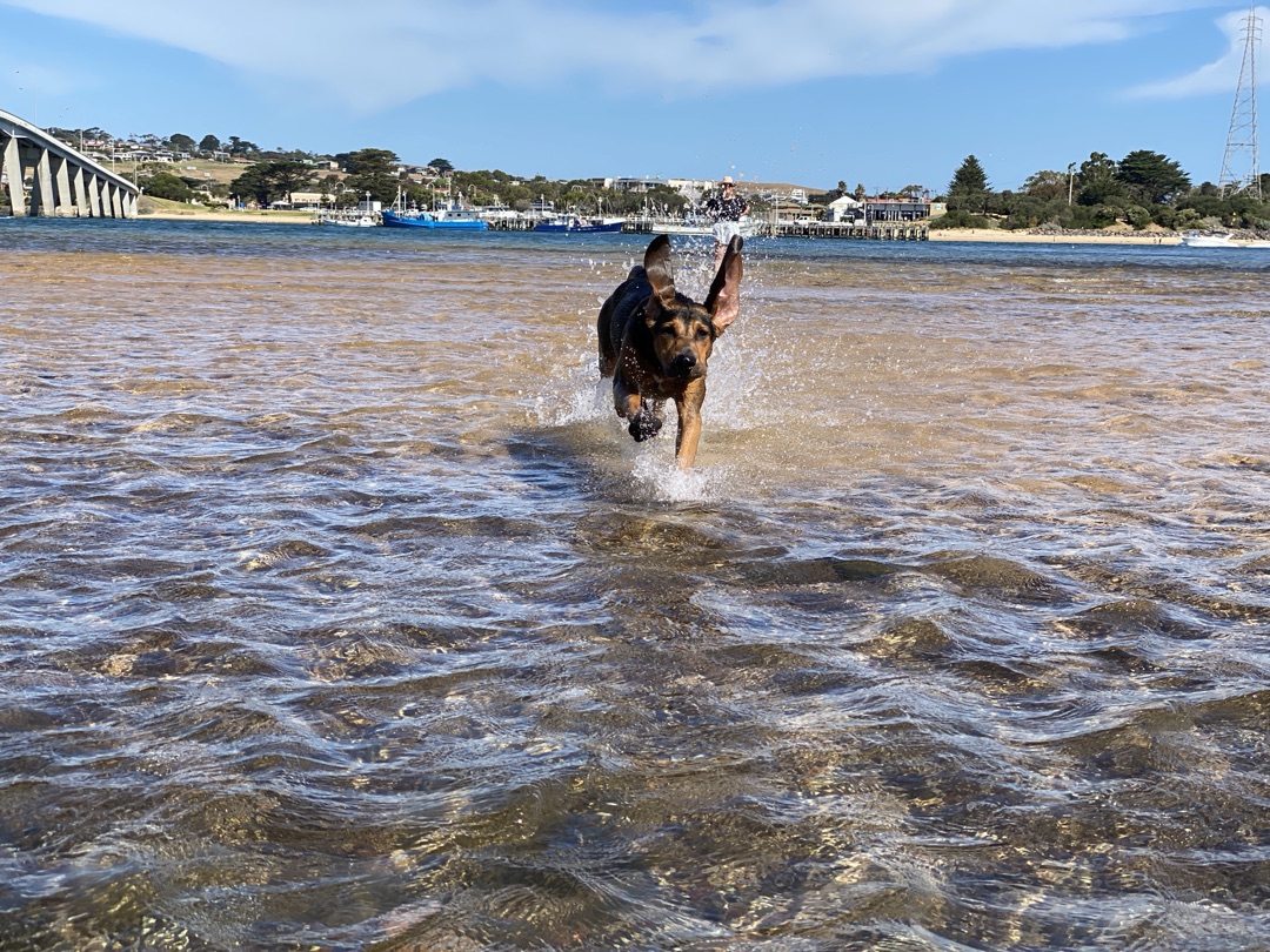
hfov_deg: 36.8
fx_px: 1908
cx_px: 635
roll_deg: -3.8
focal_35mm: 52
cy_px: 476
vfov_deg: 28.0
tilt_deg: -7.9
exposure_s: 1/1845
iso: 20
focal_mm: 6
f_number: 2
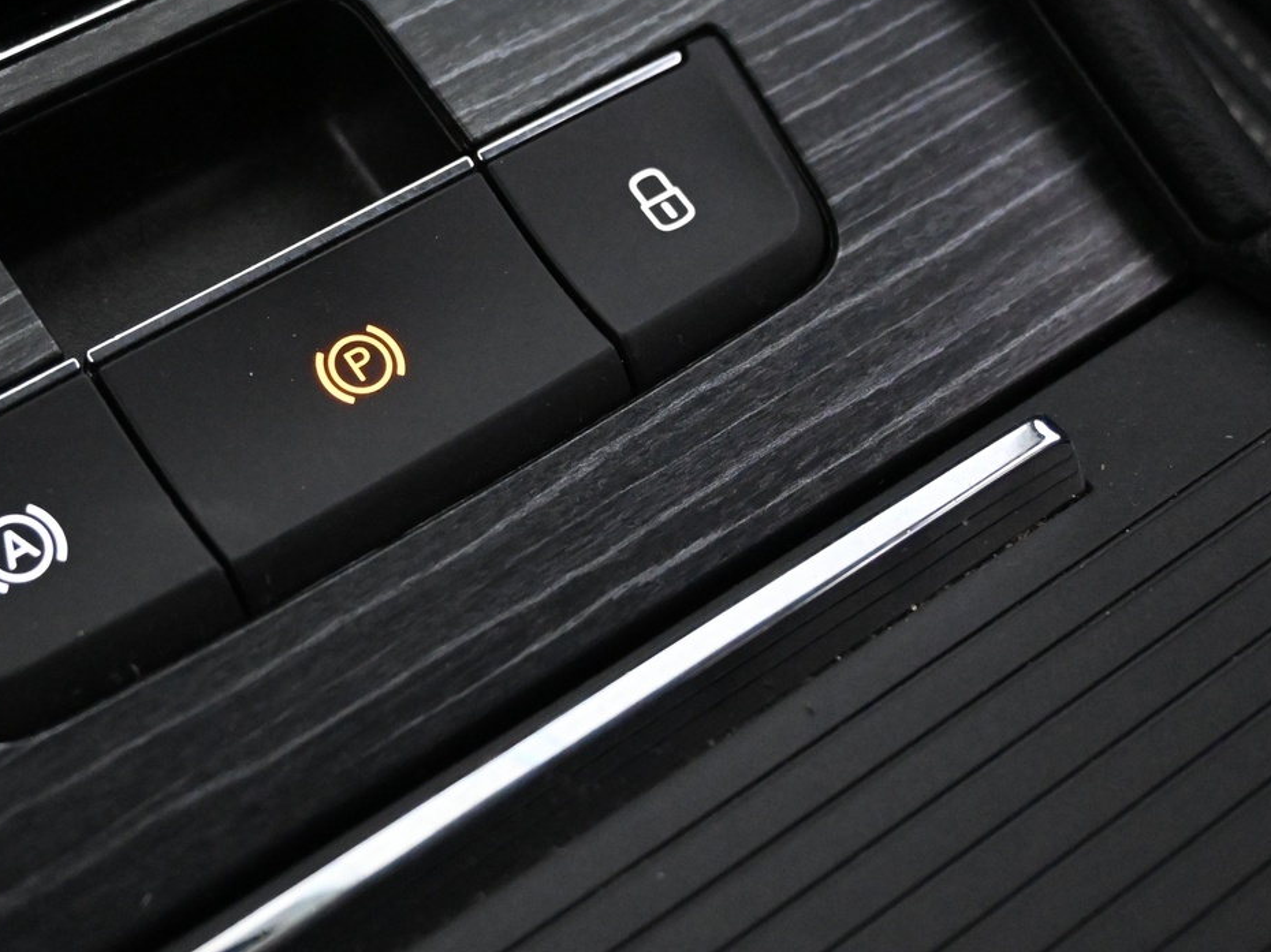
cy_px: 378
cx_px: 348
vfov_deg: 23.3
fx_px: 2307
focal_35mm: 63
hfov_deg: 30.4
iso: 6400
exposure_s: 1/60
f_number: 4.2
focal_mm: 25
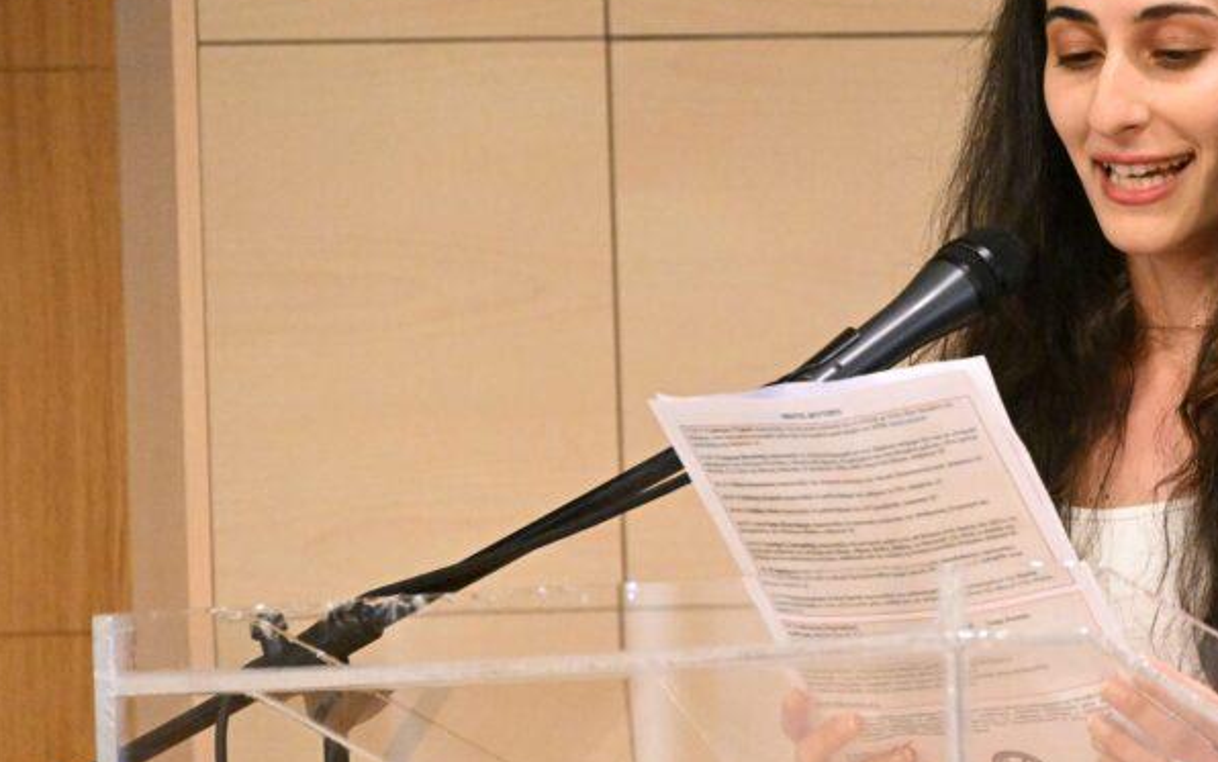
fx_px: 11622
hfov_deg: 6.0
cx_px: 1036
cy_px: 373
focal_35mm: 350
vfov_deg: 3.8
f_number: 6.3
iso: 12800
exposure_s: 1/200
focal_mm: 200
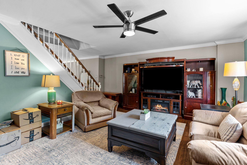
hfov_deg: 93.3
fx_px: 117
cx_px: 124
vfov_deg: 70.4
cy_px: 82
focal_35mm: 17
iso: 400
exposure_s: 1/4
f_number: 8
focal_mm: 17
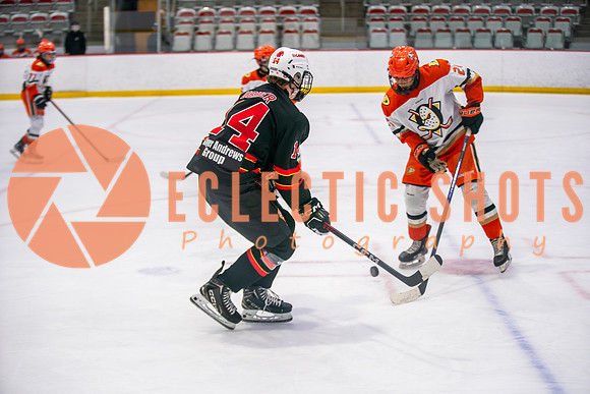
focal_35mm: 70
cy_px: 197
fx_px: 1147
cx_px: 295
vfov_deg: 19.5
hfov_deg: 28.8
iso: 800
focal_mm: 70
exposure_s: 1/640
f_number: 2.8
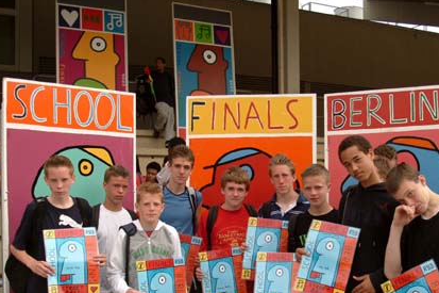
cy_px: 192
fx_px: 585
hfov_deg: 41.0
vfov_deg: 27.9
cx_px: 263
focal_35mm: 48
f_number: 8
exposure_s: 1/250
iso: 200
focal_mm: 24
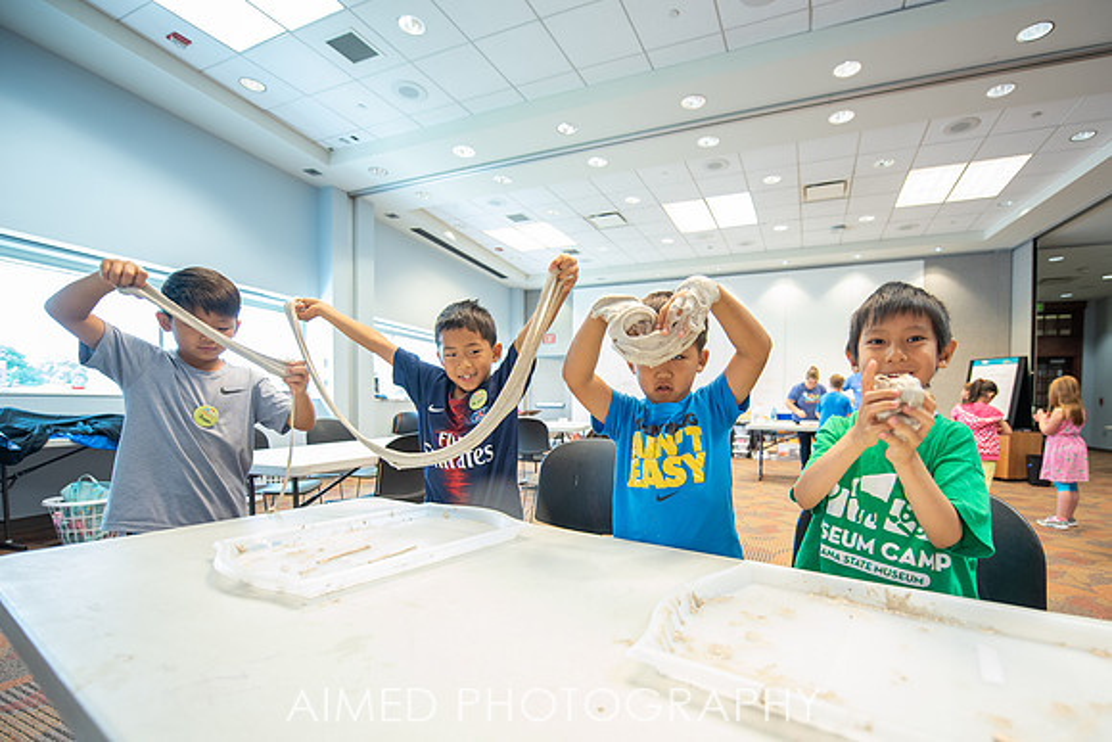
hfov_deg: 96.9
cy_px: 421
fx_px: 491
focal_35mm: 16
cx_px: 602
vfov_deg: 73.8
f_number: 2.8
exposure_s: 1/80
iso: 800
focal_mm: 14
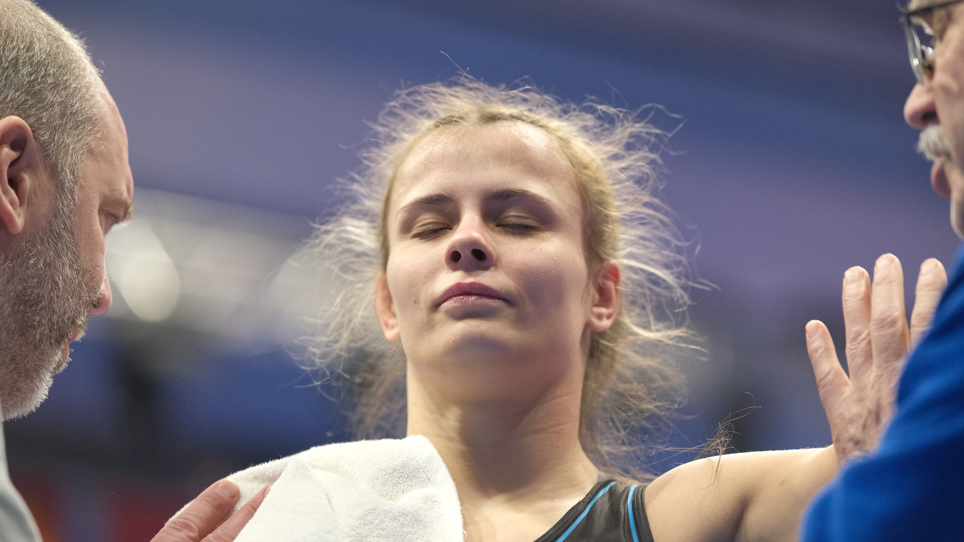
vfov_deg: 10.2
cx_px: 483
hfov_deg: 18.0
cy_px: 271
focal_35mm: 119
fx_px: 3041
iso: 1600
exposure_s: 1/400
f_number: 1.2
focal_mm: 75
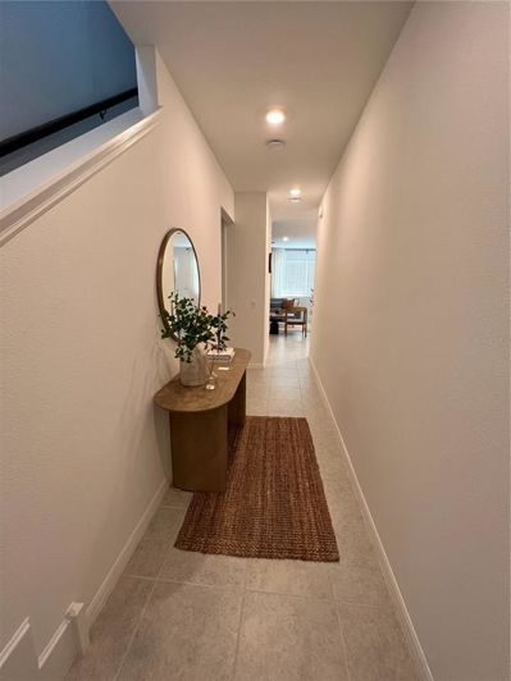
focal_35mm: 13
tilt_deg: -11.1
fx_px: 256
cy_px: 340
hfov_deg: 89.9
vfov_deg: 106.2
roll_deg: +0.7
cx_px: 256
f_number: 1.8
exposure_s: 1/120
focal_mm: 1.57
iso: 200
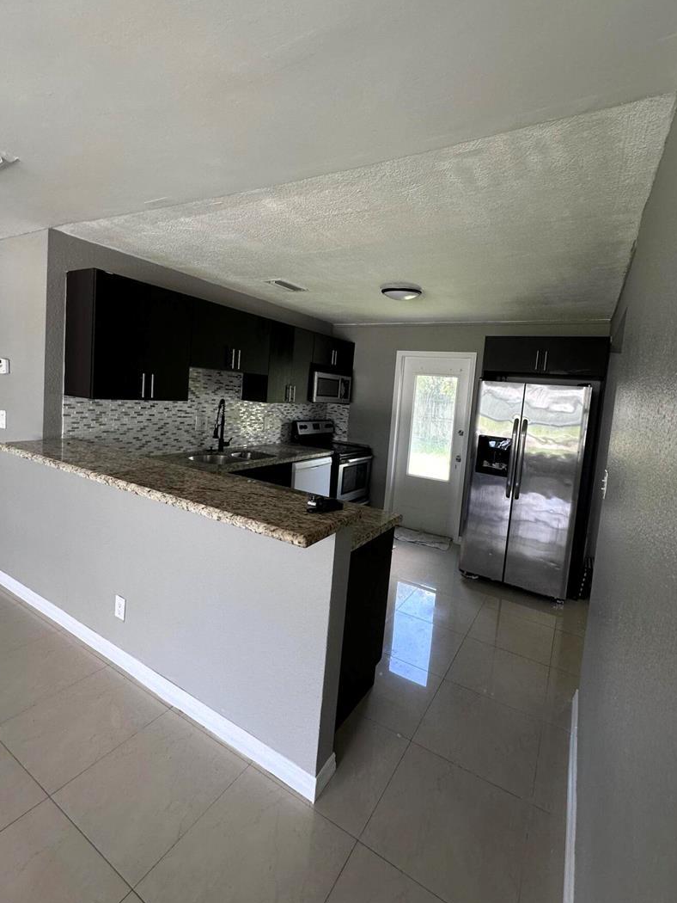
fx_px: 417
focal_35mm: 16
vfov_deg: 94.4
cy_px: 424
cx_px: 345
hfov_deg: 78.1
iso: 80
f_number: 2.2
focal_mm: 2.22
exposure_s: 1/99
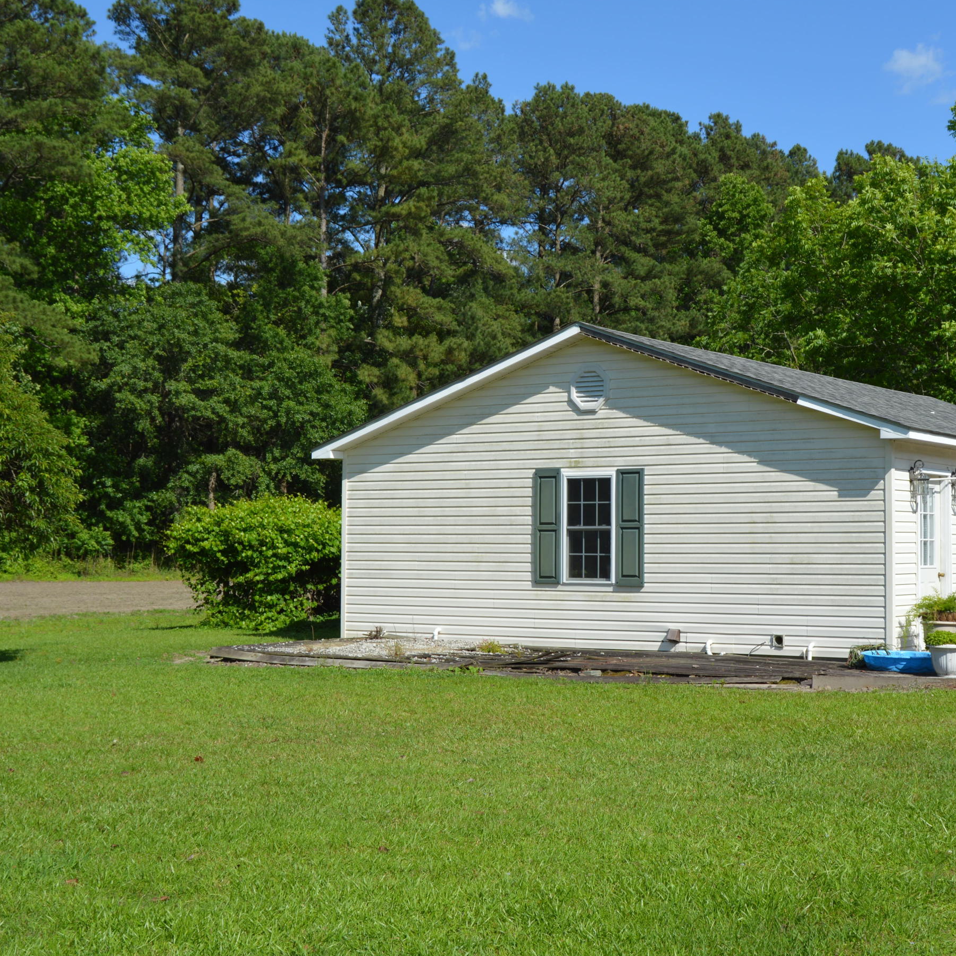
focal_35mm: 51
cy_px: 484
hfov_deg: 33.2
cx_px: 593
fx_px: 1594
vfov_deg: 33.4
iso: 100
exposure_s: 1/320
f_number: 9
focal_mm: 24
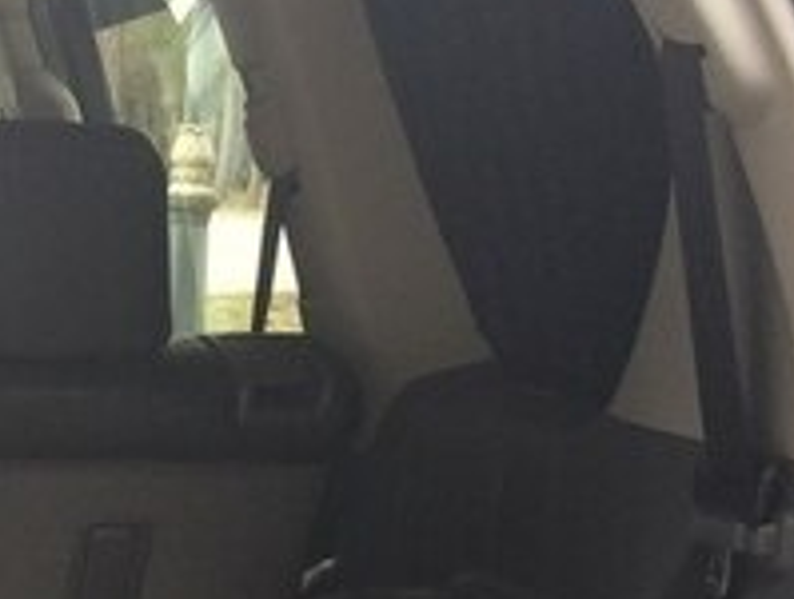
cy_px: 873
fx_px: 2206
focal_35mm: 96
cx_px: -351
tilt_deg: -18.2
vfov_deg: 14.5
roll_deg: -0.9
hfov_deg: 18.4
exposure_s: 1/100
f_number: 2.2
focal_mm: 4.15
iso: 40
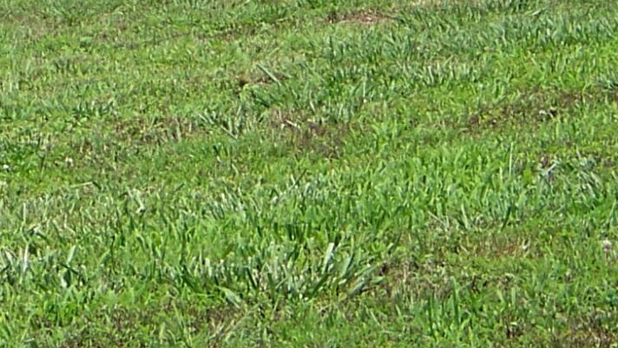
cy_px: -420
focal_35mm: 358
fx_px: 5868
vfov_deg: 3.4
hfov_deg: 6.0
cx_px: 80
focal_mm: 13.2
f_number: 3.2
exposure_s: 1/800
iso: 64
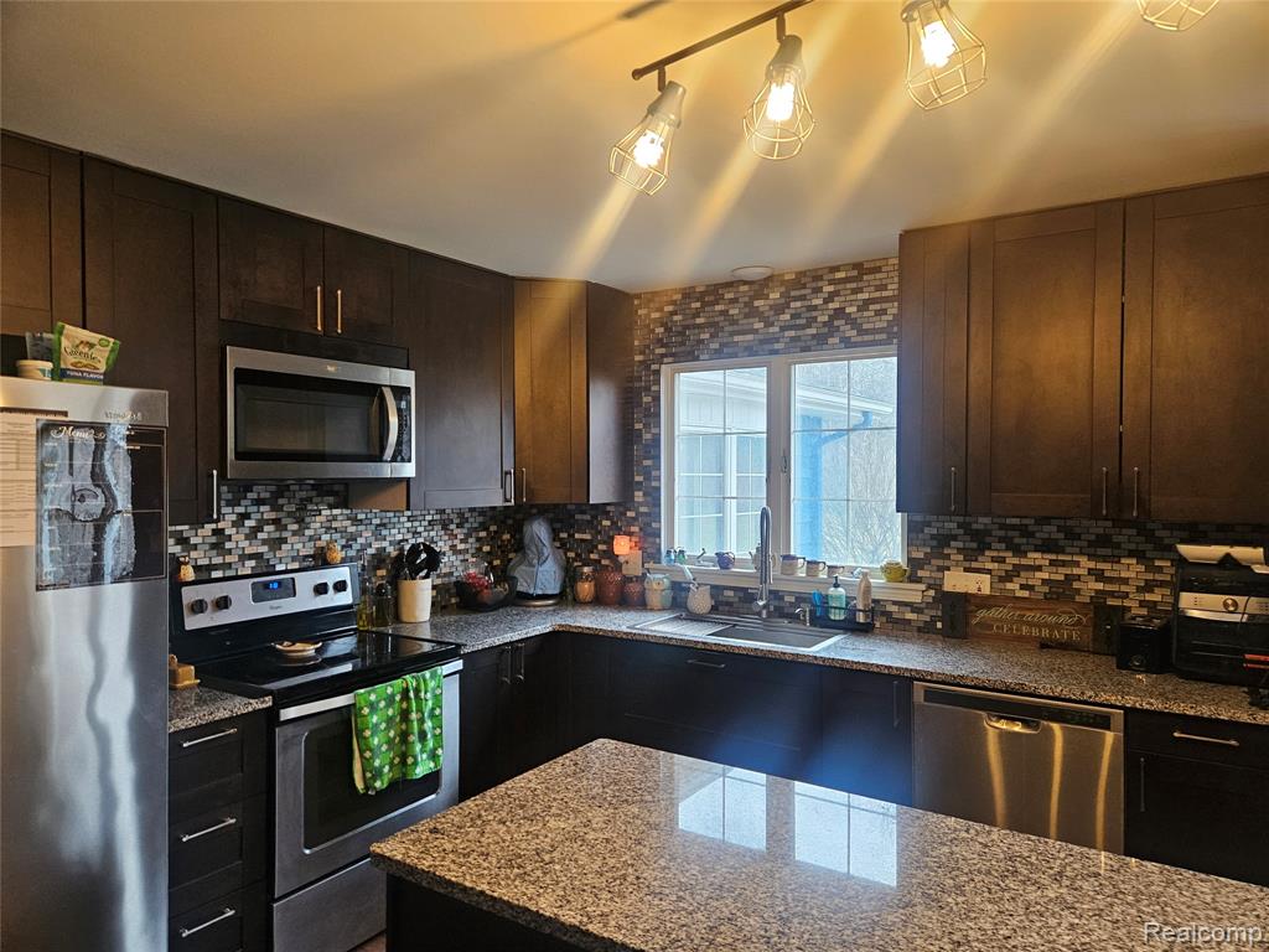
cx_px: 634
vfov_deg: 58.9
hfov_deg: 73.9
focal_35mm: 23
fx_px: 843
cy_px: 476
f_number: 1.8
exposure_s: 1/120
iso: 250
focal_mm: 5.4
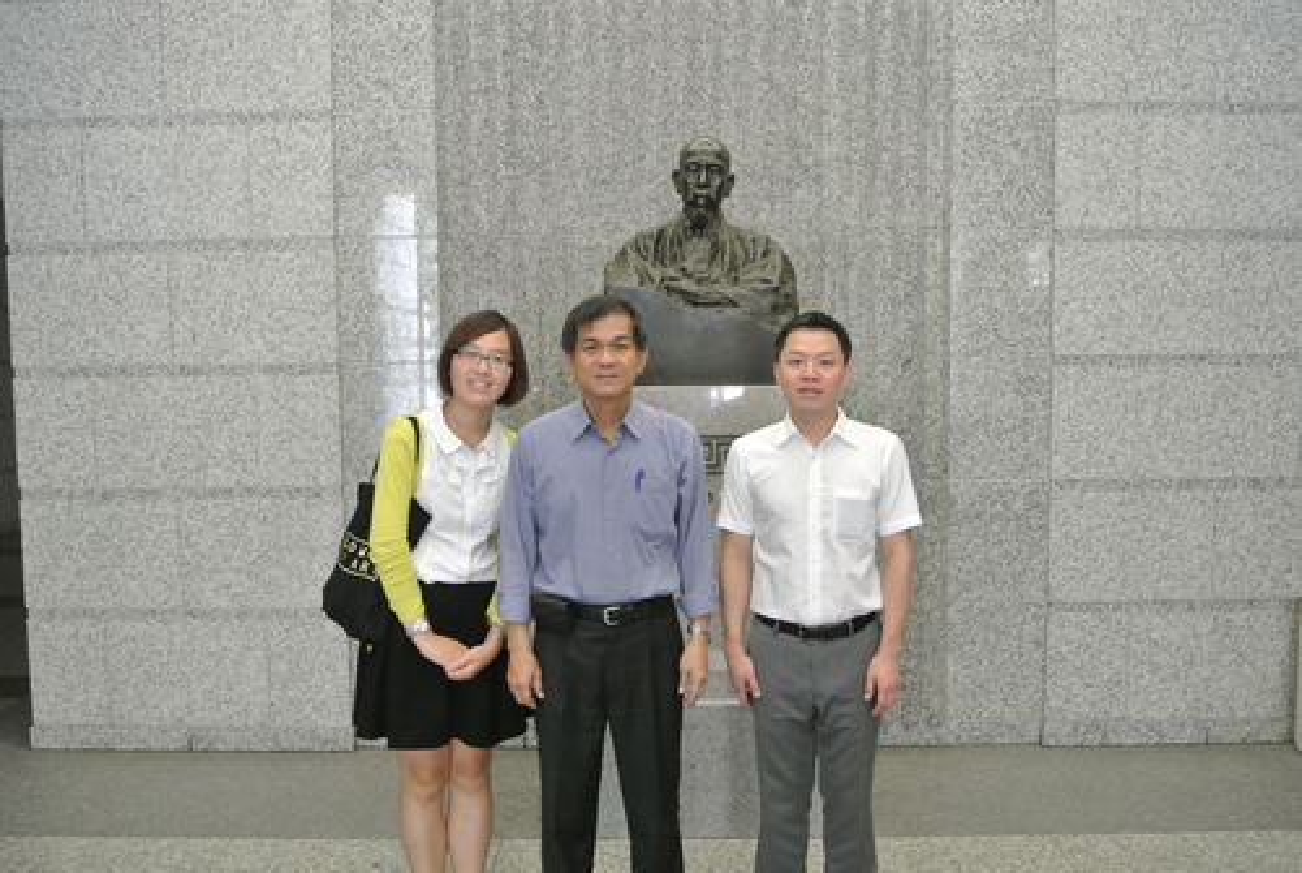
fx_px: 1159
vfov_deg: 41.2
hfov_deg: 58.6
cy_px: 436
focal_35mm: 32
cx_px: 651
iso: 800
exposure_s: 1/30
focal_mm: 12.2
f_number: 3.8
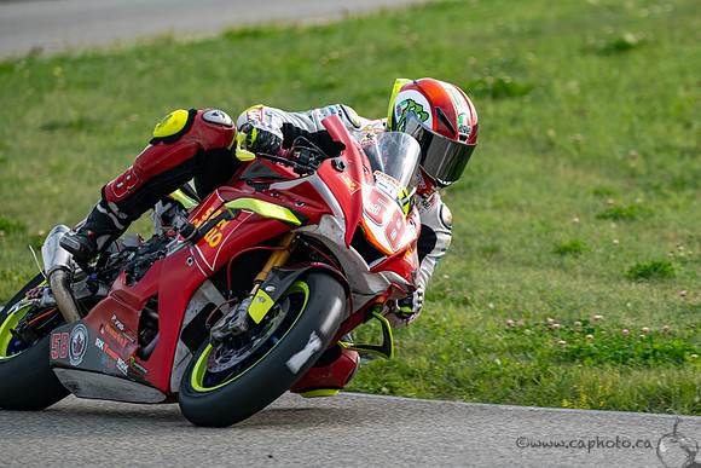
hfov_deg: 3.5
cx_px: 511
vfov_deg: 2.4
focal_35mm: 583
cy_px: 259
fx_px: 11356
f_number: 6
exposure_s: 1/1250
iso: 400
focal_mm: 400
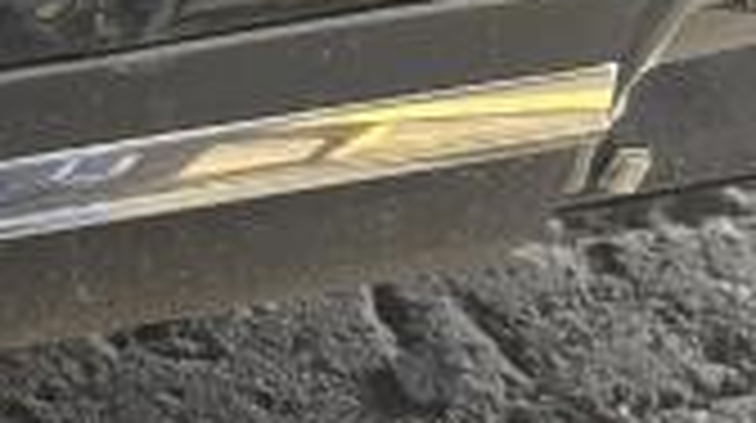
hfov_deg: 10.6
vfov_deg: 5.5
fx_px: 3824
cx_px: -612
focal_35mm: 191
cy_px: -1246
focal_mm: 6.3
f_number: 1.7
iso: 640
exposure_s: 1/60
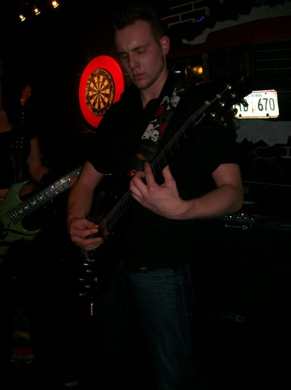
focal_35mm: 36
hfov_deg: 39.6
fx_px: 404
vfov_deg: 51.4
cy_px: 195
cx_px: 146
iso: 80
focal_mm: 6
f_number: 2.7
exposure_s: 1/64
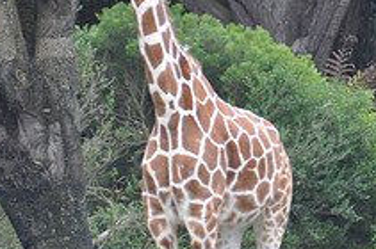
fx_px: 12066
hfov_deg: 1.8
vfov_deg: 1.2
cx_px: 324
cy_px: 156
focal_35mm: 1157
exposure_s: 1/250
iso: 320
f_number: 5.6
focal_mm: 280
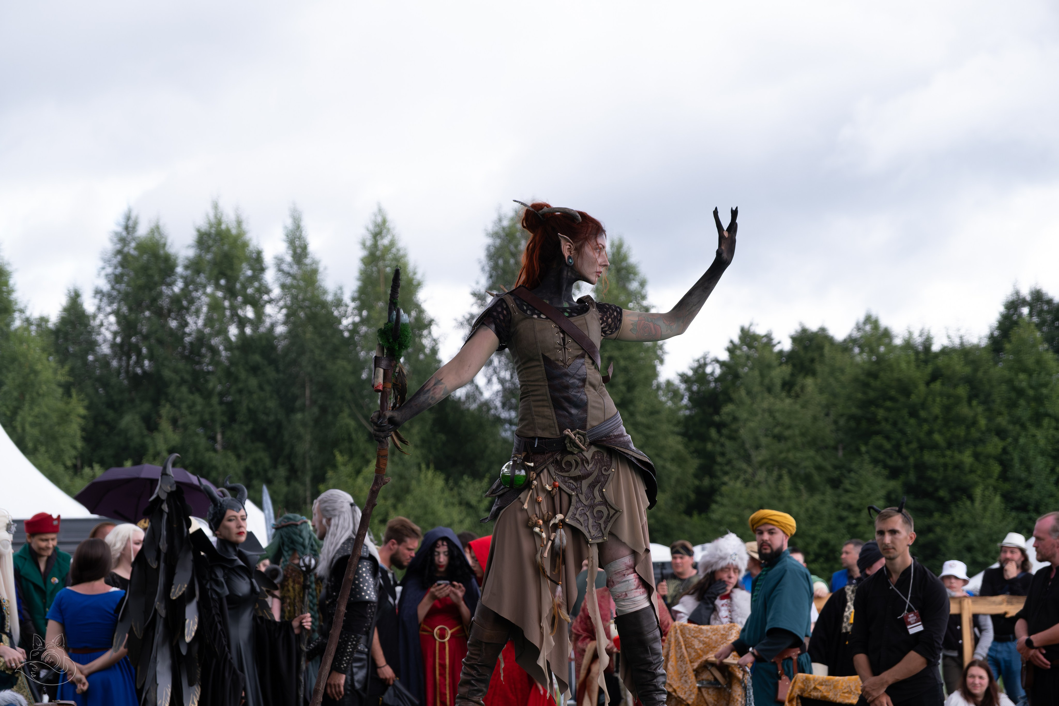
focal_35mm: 83
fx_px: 2442
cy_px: 353
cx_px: 530
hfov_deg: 24.5
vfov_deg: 16.5
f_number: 3.6
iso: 500
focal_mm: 55
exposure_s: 1/1250
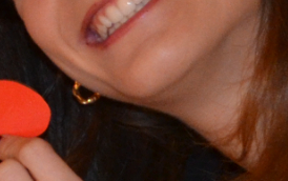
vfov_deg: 3.6
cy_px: -87
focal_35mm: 365
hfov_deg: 5.6
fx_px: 2868
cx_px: -391
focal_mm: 32
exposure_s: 1/60
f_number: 4.8
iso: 1100
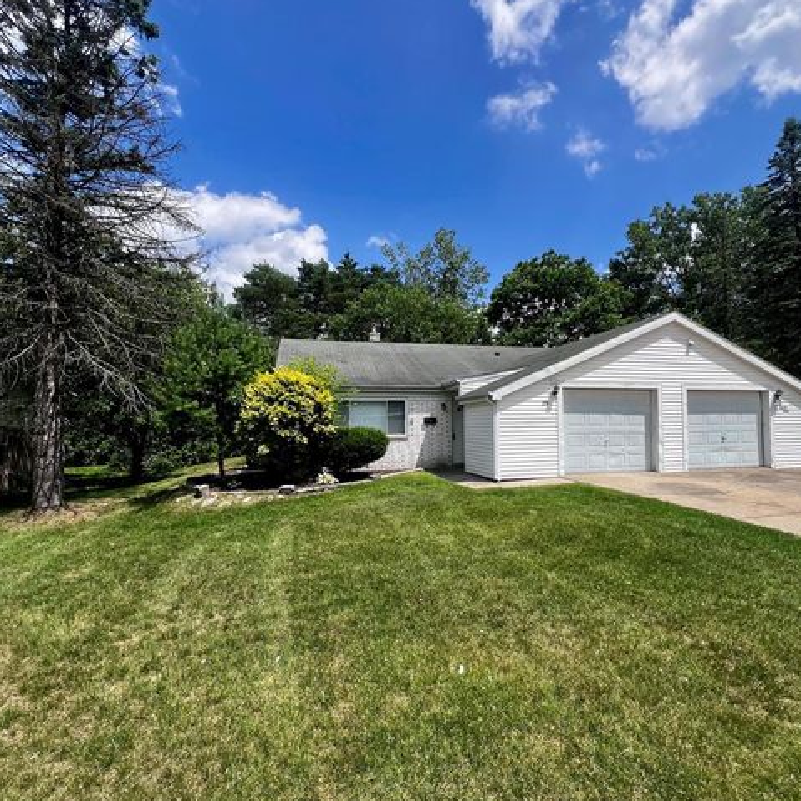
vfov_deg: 87.4
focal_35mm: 16
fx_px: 419
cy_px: 412
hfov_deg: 87.4
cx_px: 411
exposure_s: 1/1672
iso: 32
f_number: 1.8
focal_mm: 1.57
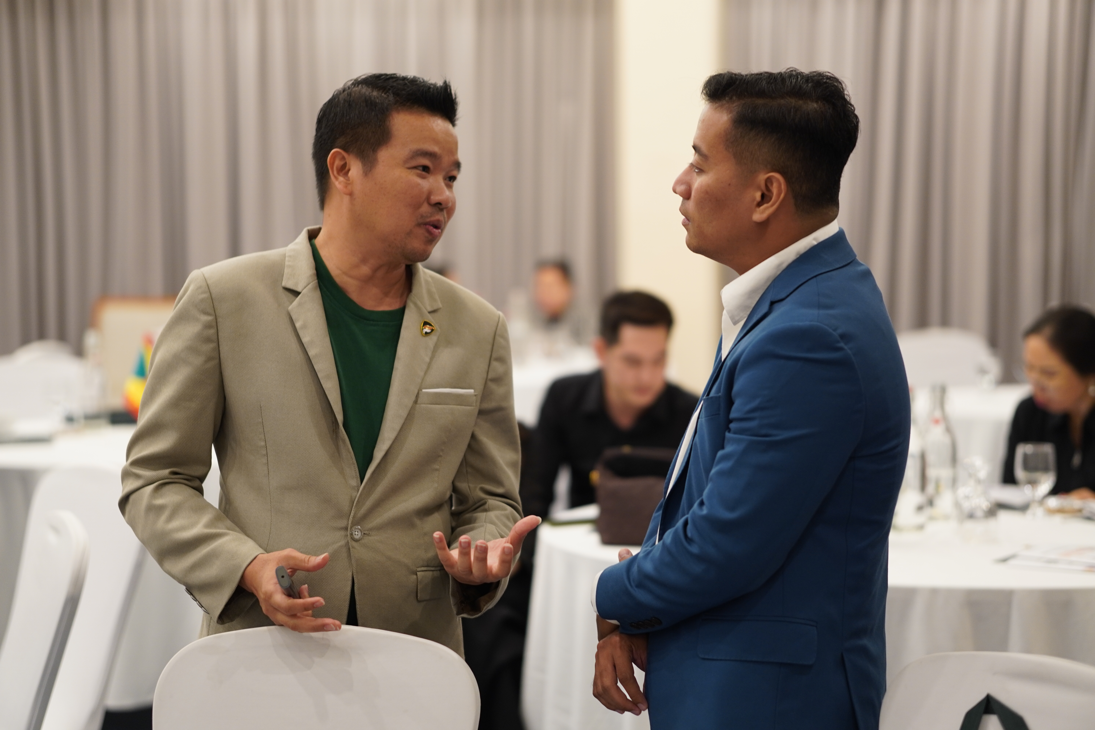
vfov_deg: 16.3
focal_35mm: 84
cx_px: 548
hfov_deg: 24.2
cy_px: 365
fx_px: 2555
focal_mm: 56
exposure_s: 1/100
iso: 250
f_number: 1.4
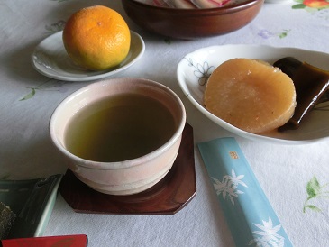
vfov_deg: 54.9
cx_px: 164
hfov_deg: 69.4
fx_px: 238
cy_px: 124
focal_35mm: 25
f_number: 3.3
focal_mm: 4.4
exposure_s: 1/125
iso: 500
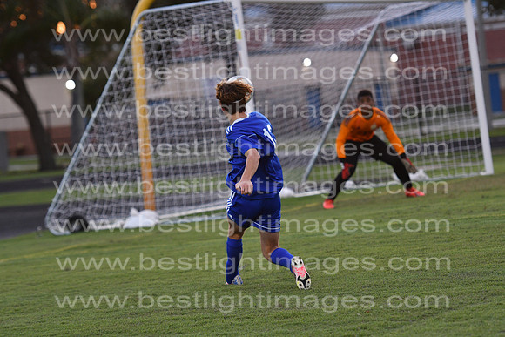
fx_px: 2736
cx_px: 252
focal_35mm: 195
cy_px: 168
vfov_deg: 7.0
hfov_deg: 10.5
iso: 800
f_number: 3.2
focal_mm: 130
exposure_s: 1/800
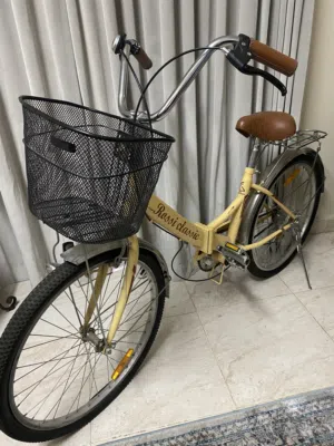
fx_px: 334
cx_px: 167
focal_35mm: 26
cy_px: 223
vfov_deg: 67.3
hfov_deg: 53.1
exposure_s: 1/25
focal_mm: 4.25
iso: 500
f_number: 1.8
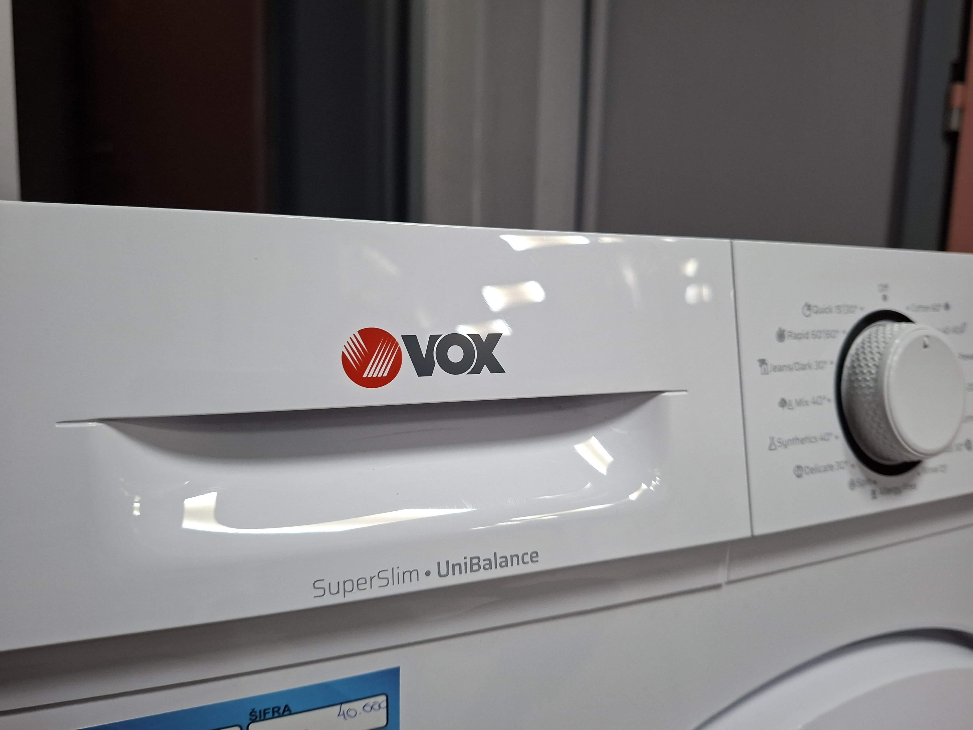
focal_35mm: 23
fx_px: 646
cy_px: 365
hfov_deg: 73.9
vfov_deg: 58.9
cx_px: 486
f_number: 1.8
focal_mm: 5.54
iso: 250
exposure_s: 1/50
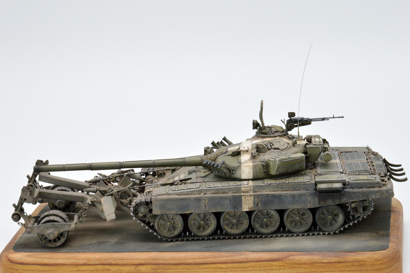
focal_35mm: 135
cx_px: 205
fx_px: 1536
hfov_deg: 15.2
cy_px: 136
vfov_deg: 10.1
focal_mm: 90
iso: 800
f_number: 18
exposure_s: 1/20
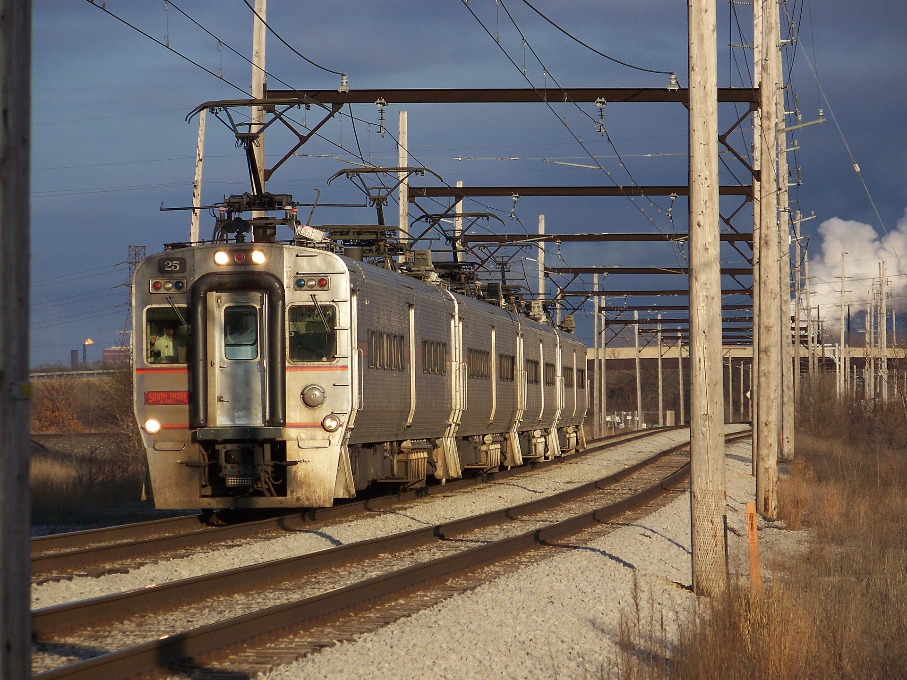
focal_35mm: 234
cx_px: 454
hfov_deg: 8.5
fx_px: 6131
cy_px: 340
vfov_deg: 6.4
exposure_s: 1/640
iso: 64
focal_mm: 37.4
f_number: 3.6
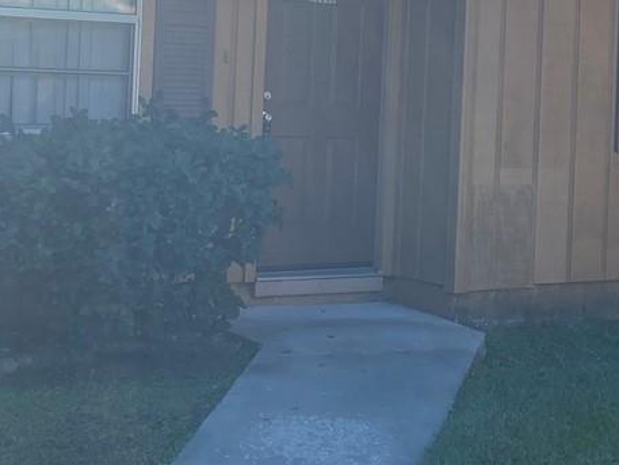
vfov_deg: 16.0
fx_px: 1628
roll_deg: -2.0
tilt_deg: +2.2
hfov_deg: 21.5
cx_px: 402
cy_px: 33
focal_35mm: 91
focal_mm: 4.25
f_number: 1.8
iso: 32
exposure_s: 1/1316
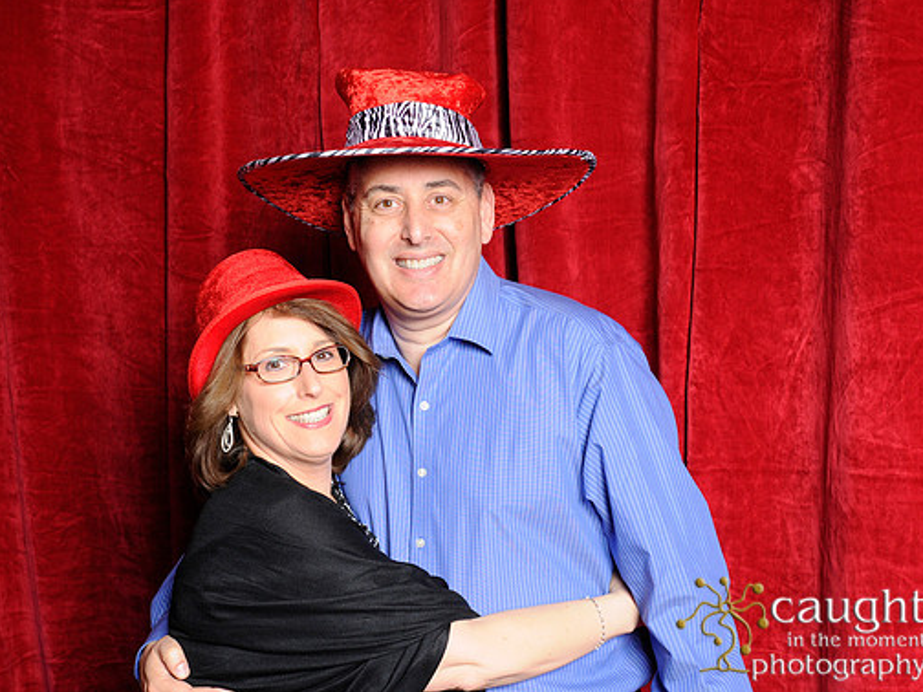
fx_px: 1413
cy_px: 343
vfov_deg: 27.5
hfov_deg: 36.1
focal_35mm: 53
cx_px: 408
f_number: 8
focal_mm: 32
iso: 400
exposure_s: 1/60
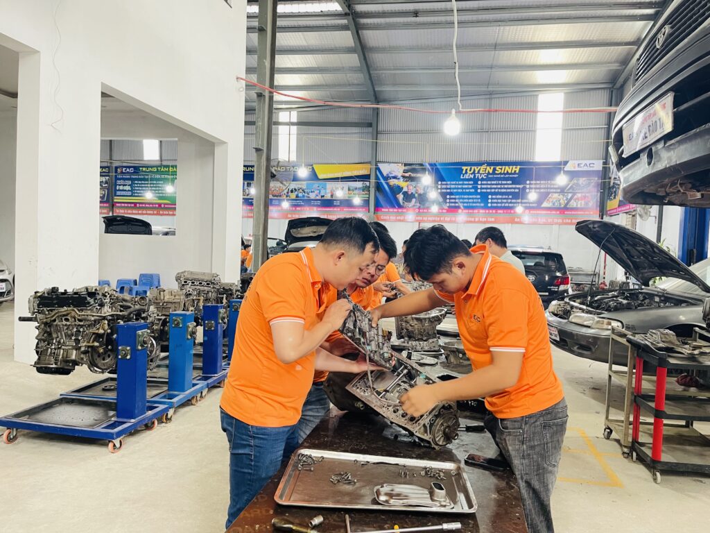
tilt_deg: -3.5
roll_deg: -1.9
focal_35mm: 25
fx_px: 513
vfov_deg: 54.9
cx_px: 355
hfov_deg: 69.4
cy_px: 266
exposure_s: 1/60
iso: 250
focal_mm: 5.1
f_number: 1.6
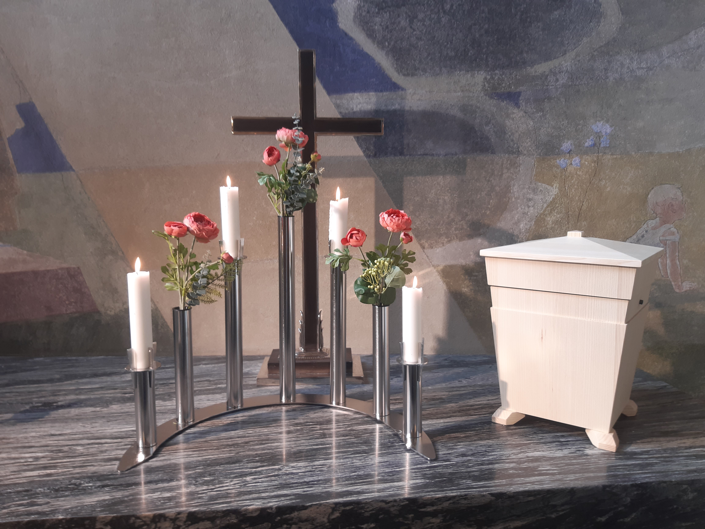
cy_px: 264
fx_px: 530
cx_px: 352
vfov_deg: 53.1
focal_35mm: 26
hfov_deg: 67.3
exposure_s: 1/50
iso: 40
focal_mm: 3.92
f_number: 1.7
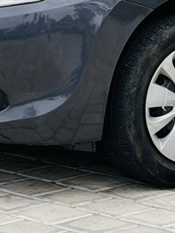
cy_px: -65
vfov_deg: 7.6
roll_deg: -0.3
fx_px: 1746
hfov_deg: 5.7
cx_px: 239
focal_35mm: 259
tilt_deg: -6.5
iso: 80
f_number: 1.78
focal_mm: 6.76
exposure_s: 1/762
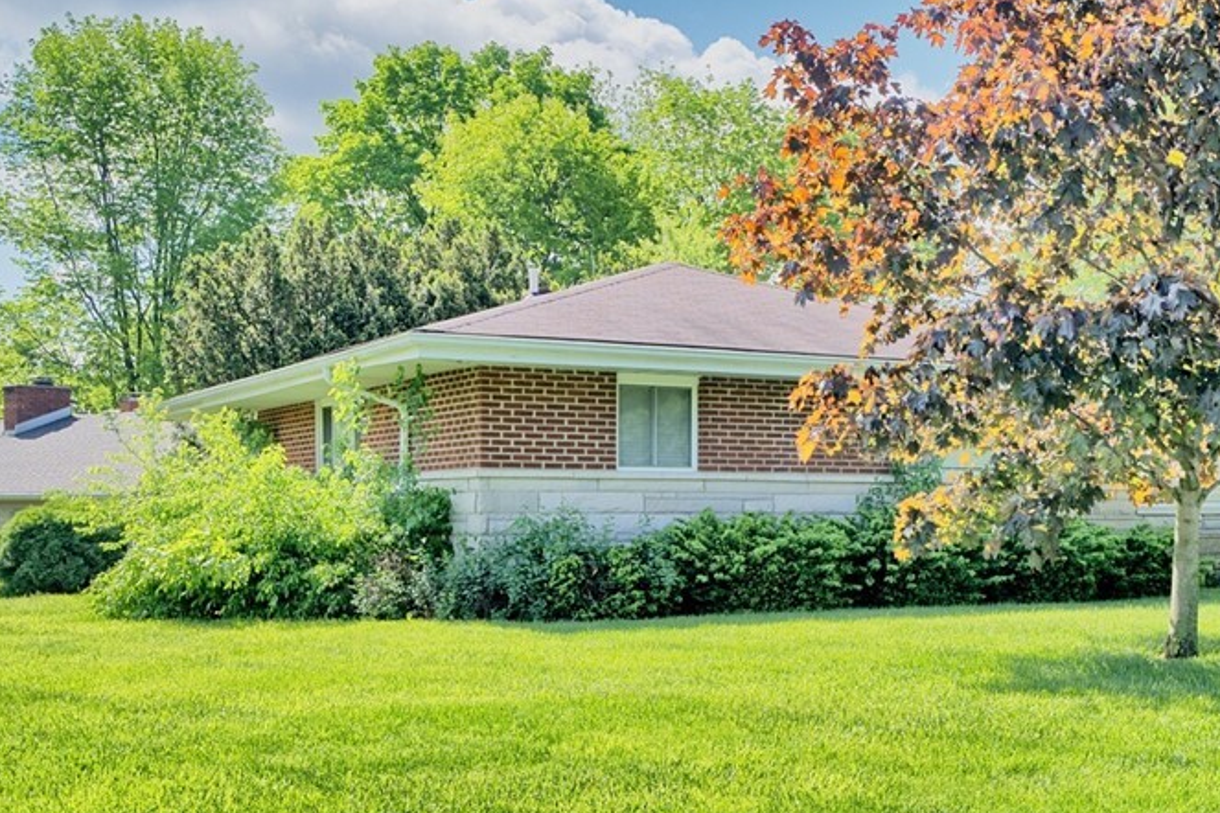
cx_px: 954
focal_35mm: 54
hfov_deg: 35.8
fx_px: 1830
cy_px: 471
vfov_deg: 25.0
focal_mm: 33
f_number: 10
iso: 125
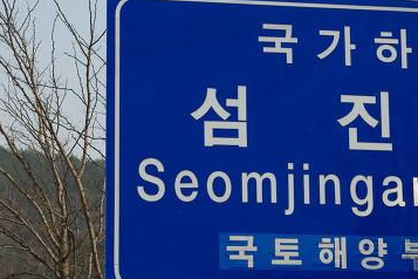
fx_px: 1335
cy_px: 177
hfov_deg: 17.7
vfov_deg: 11.9
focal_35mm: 115
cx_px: 295
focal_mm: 42.5
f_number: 9.5
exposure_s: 1/350
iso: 200
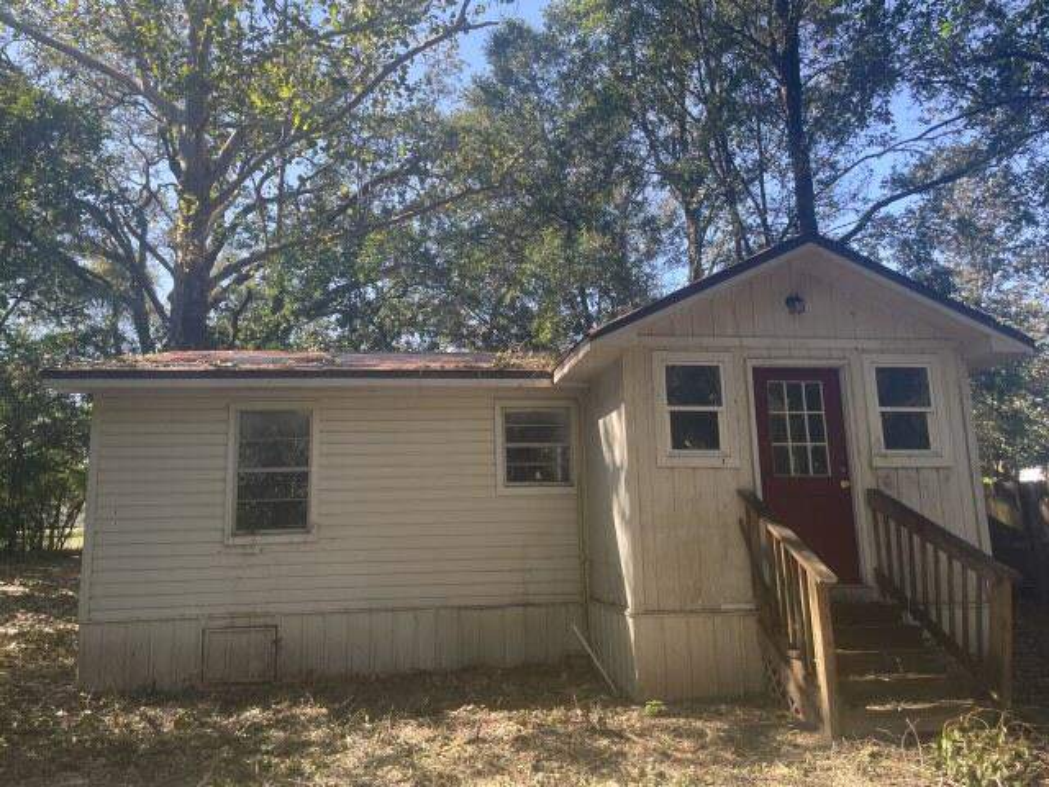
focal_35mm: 26
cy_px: 394
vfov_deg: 53.1
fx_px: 788
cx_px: 524
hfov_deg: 67.3
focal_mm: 4.2
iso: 32
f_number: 1.6
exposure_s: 1/384
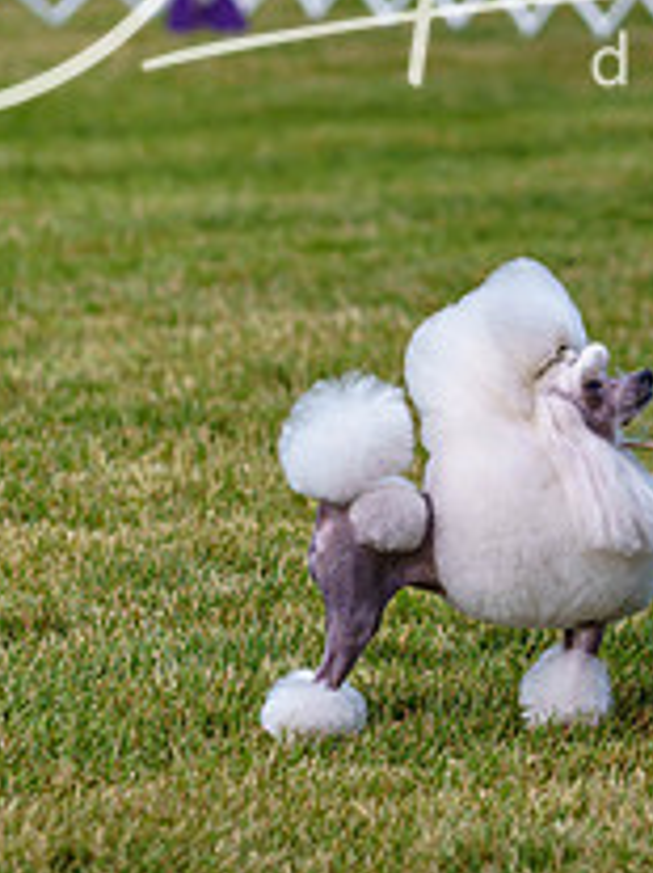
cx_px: 455
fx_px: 8359
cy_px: 192
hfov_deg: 4.5
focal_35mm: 332
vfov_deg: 6.0
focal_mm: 123
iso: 125
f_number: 4
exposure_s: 1/500
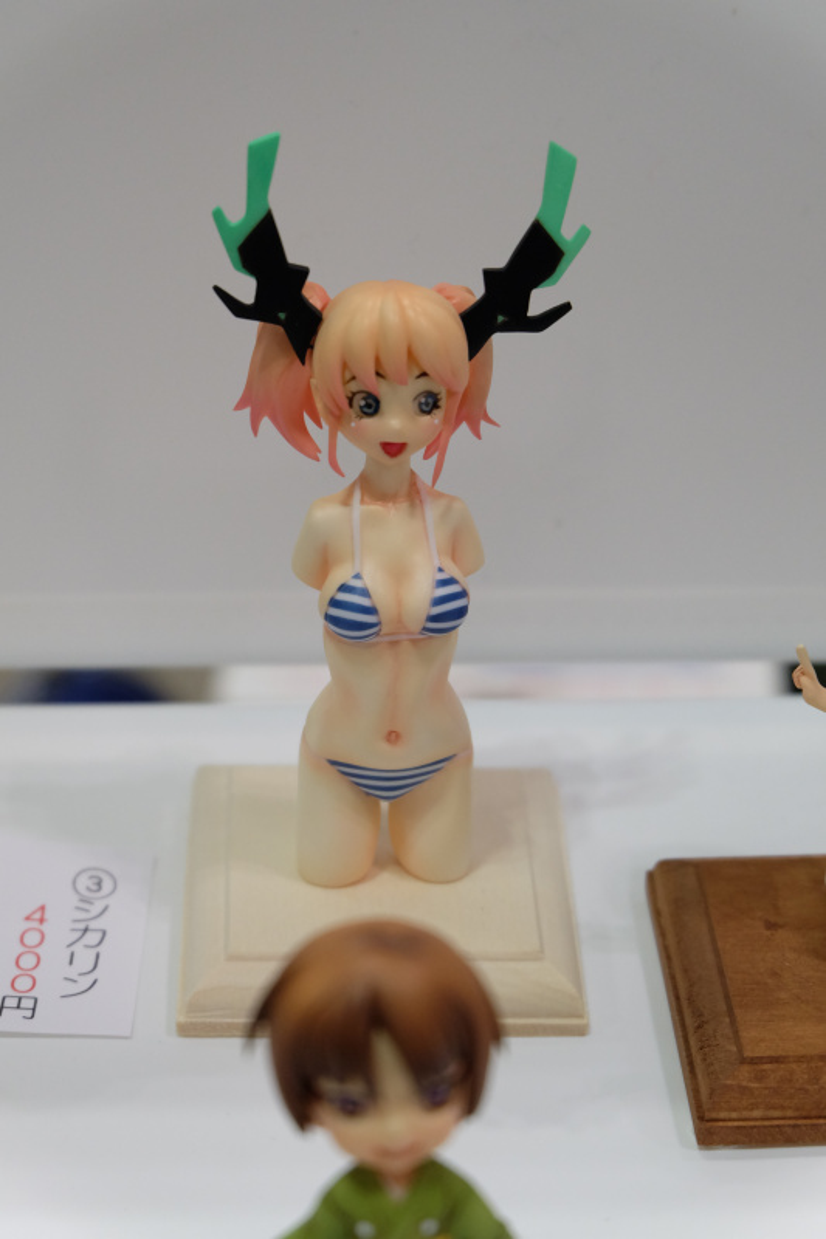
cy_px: 620
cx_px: 413
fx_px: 2582
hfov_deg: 18.2
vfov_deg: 27.0
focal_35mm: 75
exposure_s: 1/125
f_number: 5.6
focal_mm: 50
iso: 2000
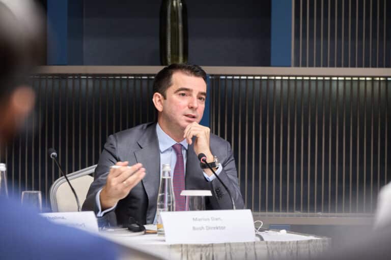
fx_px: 1879
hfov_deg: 11.9
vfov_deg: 7.9
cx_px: 196
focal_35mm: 173
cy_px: 130
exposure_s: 1/100
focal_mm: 173
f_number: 4
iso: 1250
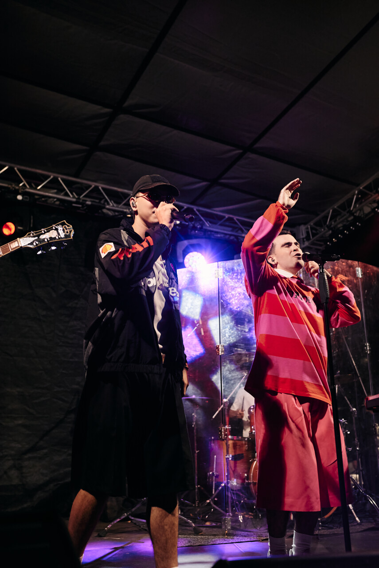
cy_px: 284
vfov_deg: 54.4
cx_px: 190
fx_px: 552
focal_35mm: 35
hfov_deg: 37.9
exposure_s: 1/400
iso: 500
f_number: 3.2
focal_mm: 35
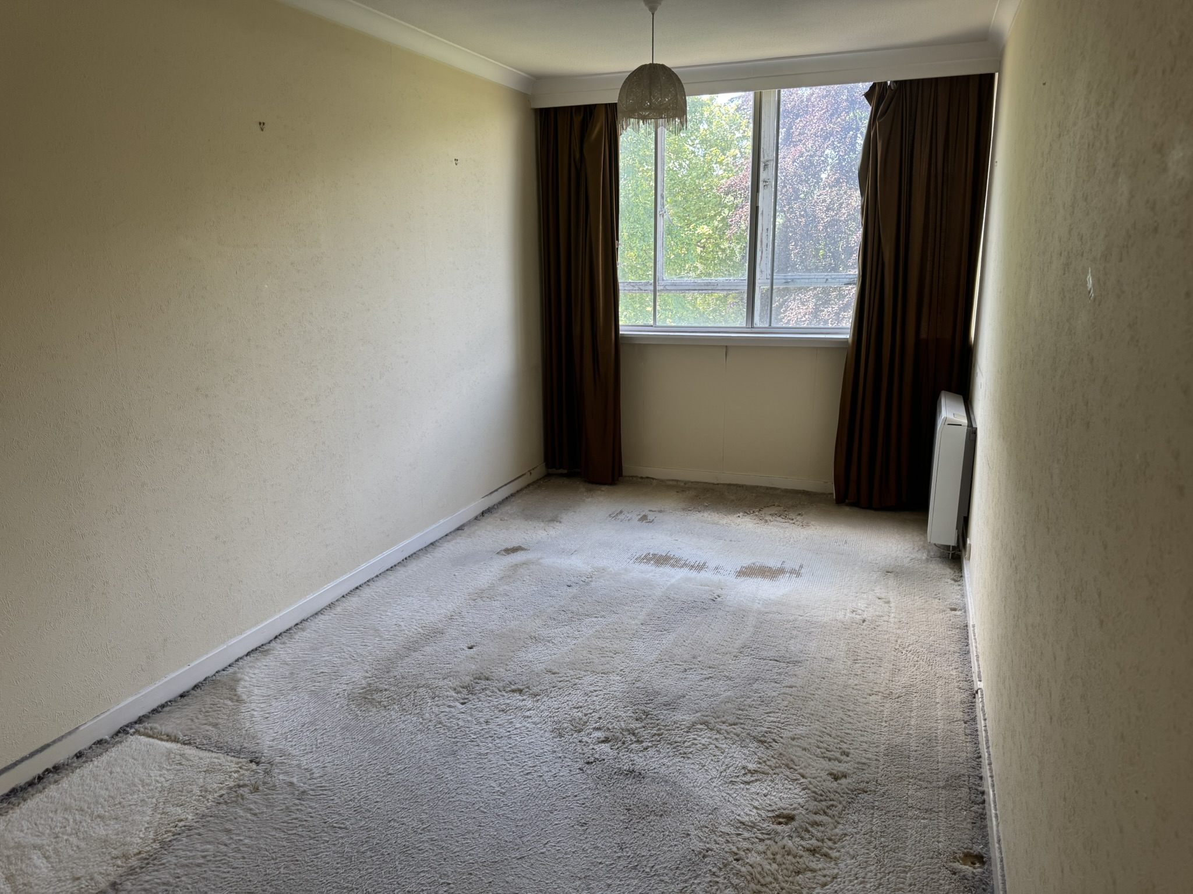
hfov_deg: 71.6
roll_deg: +1.0
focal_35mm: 24
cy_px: 447
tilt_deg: -12.9
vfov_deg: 56.8
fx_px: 827
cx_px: 596
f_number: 1.78
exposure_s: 1/121
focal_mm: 6.76
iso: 100
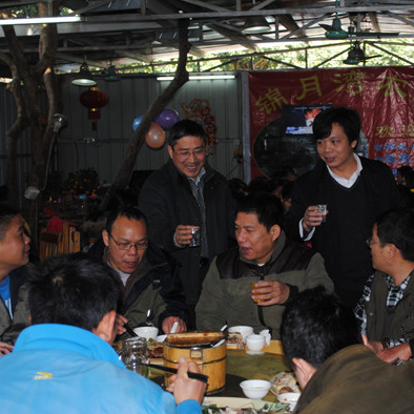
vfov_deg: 26.1
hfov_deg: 26.0
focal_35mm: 66
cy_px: 210
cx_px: 261
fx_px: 893
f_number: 5
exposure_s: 1/60
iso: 200
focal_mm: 34
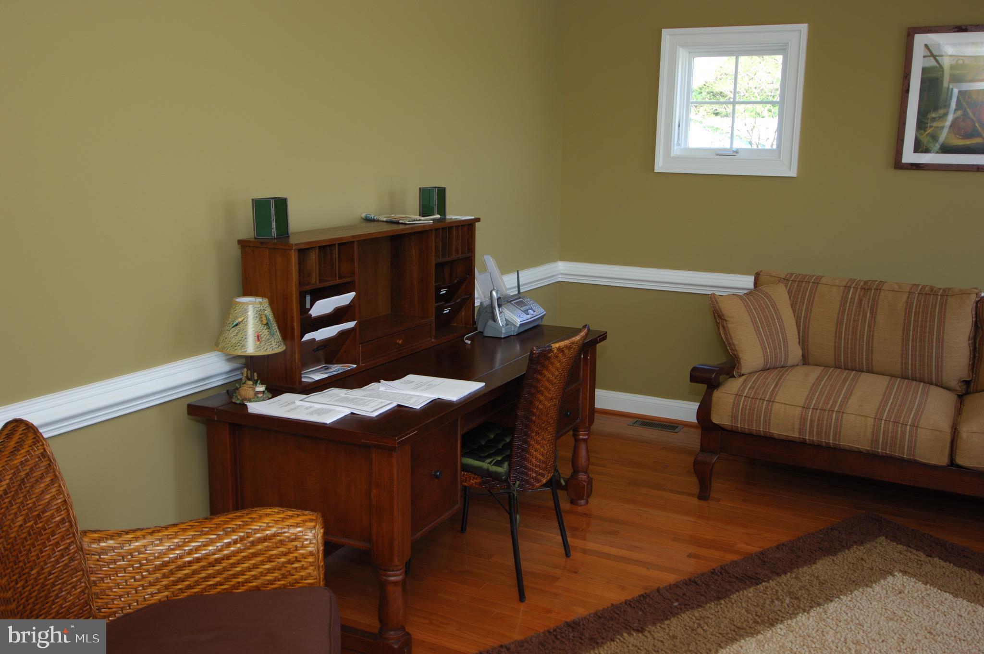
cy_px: 327
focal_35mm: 36
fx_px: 983
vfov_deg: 36.8
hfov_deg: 53.2
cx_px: 492
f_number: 4
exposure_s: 1/60
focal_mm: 24
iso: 100
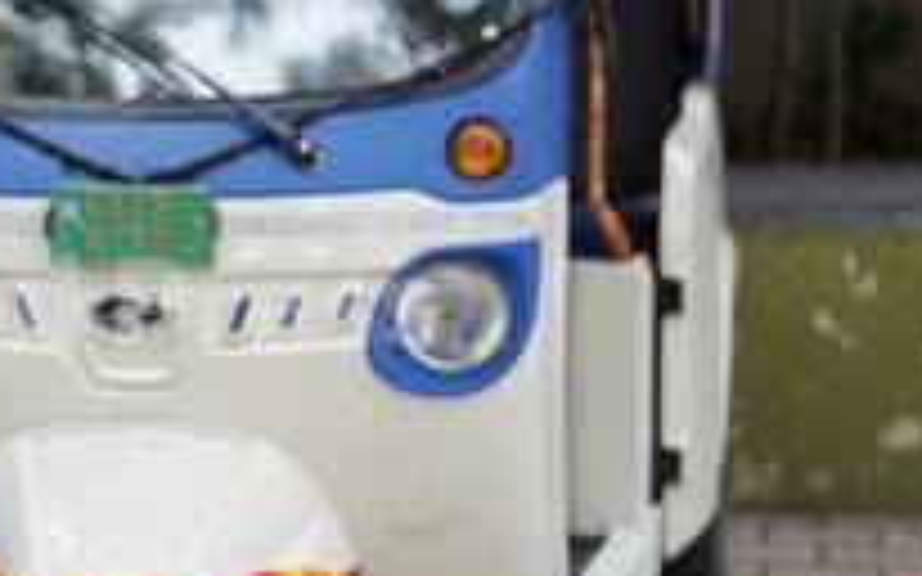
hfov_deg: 15.8
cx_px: -202
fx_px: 3190
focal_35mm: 127
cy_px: 259
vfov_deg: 10.3
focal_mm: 50
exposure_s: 1/1250
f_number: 1.4
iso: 100
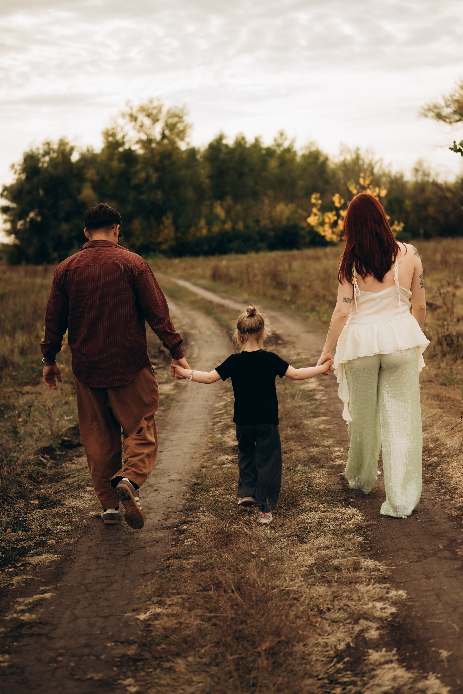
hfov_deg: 27.0
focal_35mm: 50
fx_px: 964
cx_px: 232
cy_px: 347
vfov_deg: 39.6
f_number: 2.2
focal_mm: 50
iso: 100
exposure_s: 1/2500
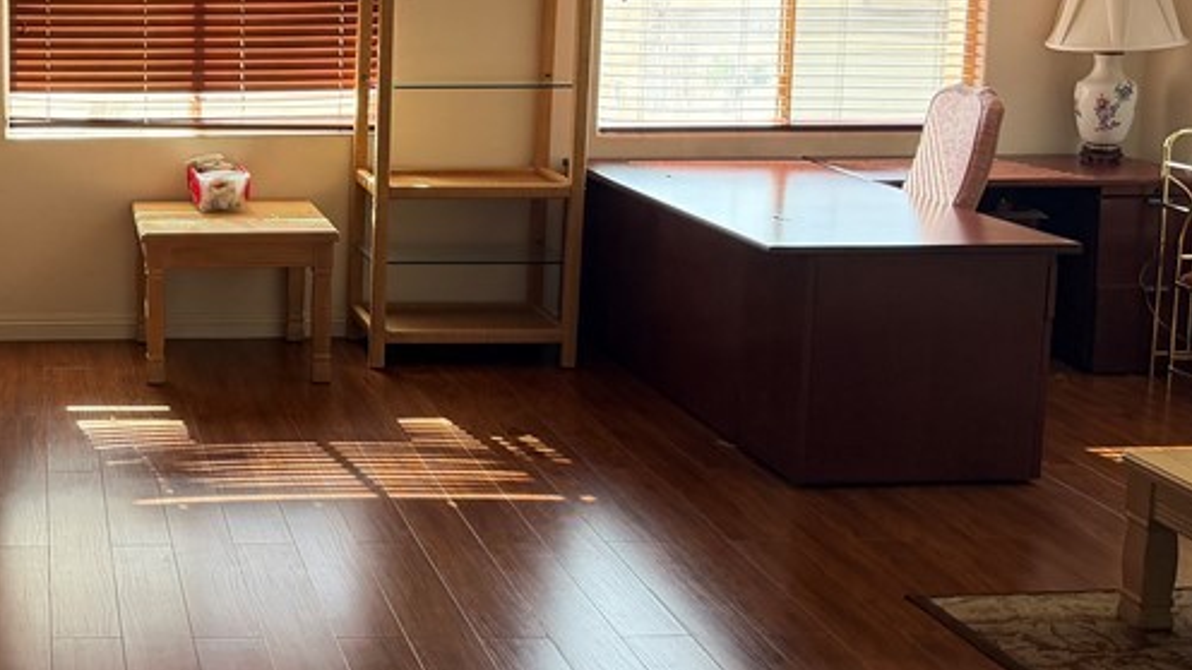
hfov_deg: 35.9
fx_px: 1707
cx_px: 94
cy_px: 151
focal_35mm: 54
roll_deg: +0.1
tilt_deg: -7.7
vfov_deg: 22.0
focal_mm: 6.76
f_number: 1.78
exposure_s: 1/165
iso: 200
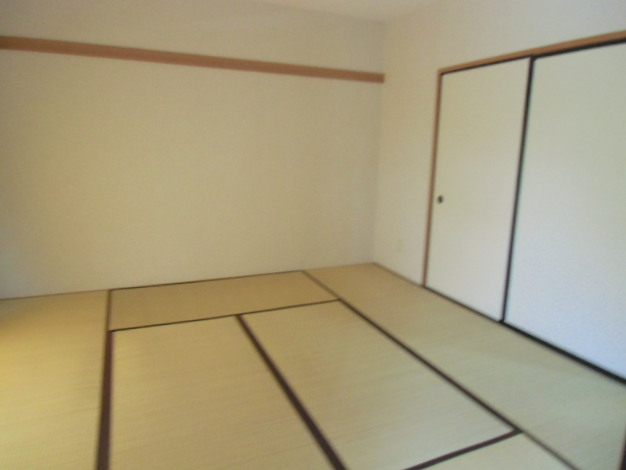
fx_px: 434
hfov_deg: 71.6
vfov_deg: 56.8
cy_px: 235
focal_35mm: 24
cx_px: 313
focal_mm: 4.24
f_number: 3
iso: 400
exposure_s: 1/15
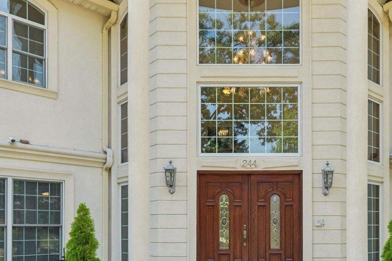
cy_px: 218
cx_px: 254
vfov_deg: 35.4
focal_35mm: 36
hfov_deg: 52.3
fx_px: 392
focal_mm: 18
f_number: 9
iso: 160
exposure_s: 1/100
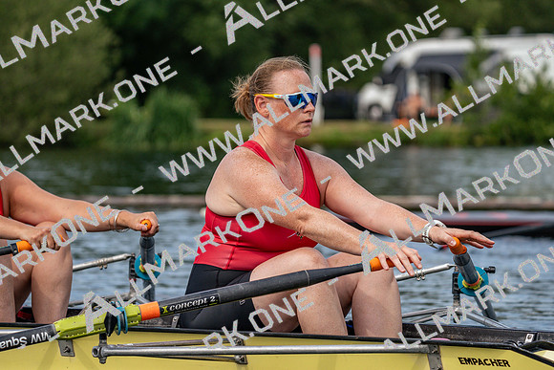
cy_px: 185
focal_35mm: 209
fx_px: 3217
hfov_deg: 9.8
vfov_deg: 6.6
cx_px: 277
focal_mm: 209
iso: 400
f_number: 5.6
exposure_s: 1/1600
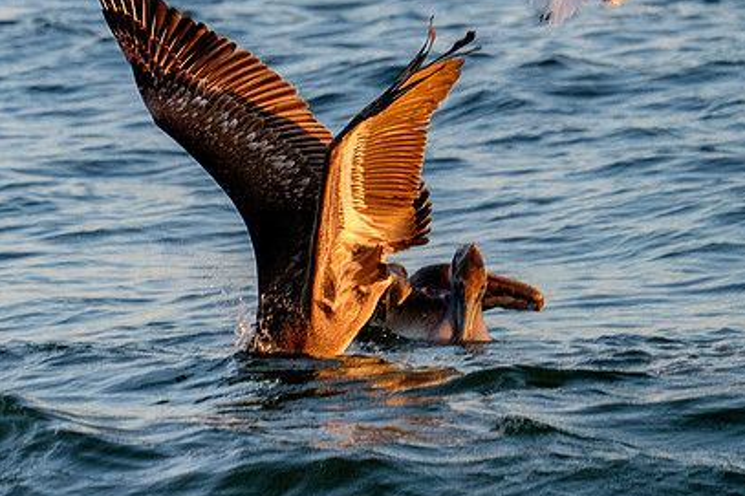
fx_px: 12866
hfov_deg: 3.3
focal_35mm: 622
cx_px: 95
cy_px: 83
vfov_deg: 2.2
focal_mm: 200
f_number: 5.6
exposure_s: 1/1000
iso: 800
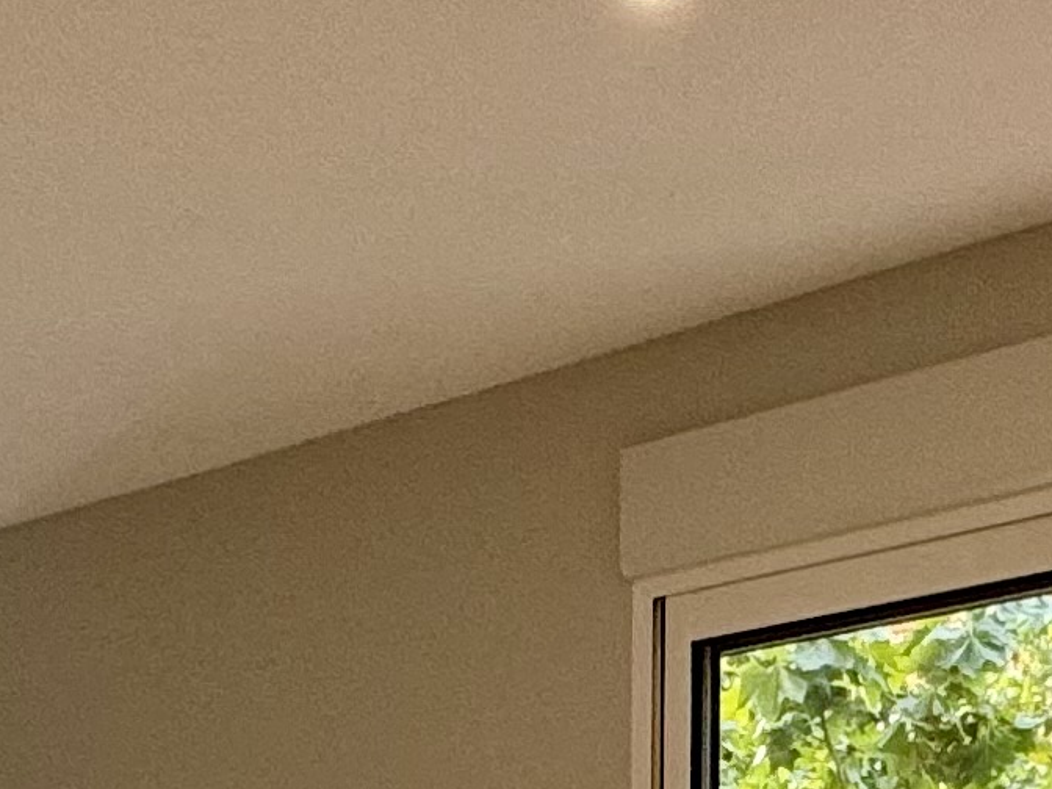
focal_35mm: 84
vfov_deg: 14.9
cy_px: 1484
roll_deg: +0.4
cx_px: 321
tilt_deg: -4.0
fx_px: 2553
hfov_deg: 23.1
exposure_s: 1/100
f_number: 2.2
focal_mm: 2.22
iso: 100
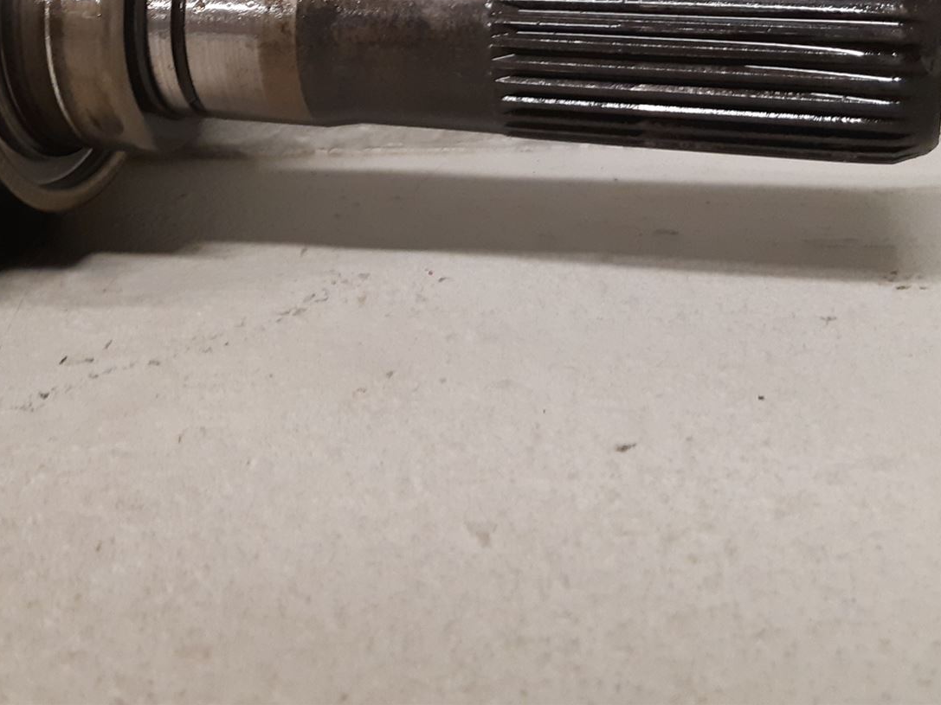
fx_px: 1332
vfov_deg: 28.3
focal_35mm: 49
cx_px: 199
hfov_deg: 37.6
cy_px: 42
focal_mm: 3.93
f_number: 1.7
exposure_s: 1/50
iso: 250
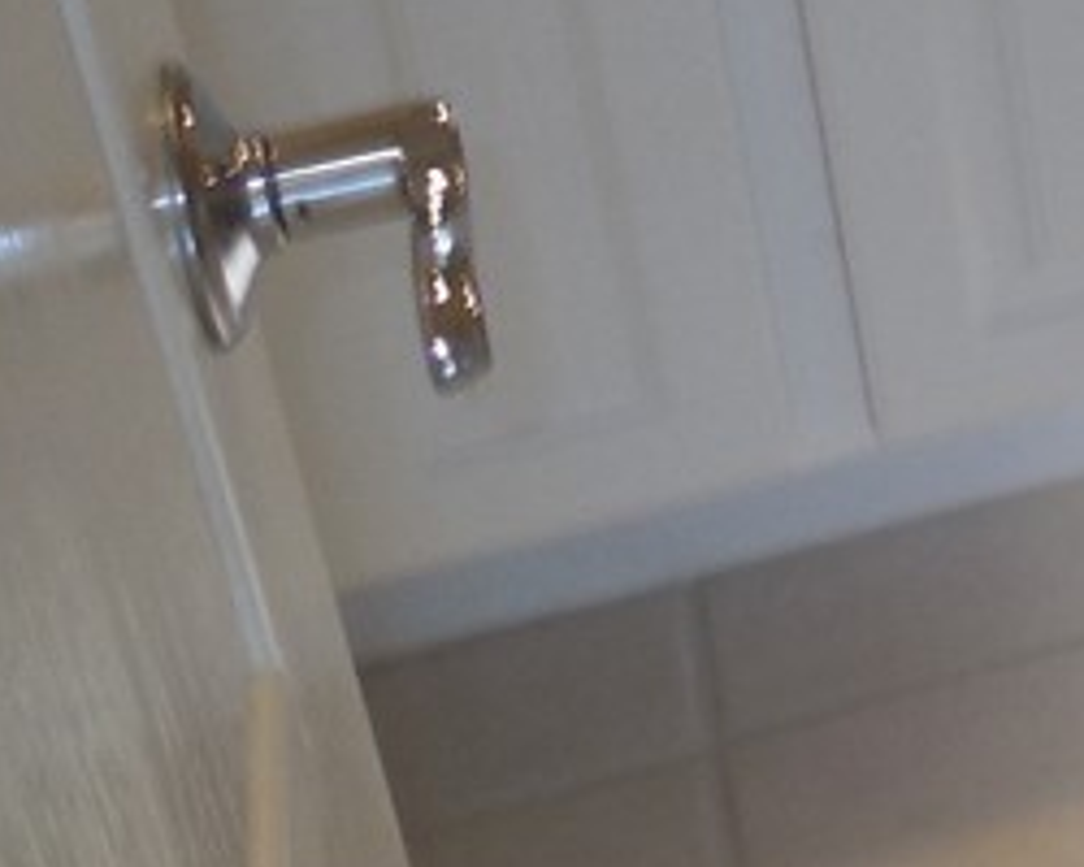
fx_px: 3208
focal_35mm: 100
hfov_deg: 15.4
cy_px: -399
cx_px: 2172
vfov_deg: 14.4
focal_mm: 4.5
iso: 125
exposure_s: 1/30
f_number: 3.1
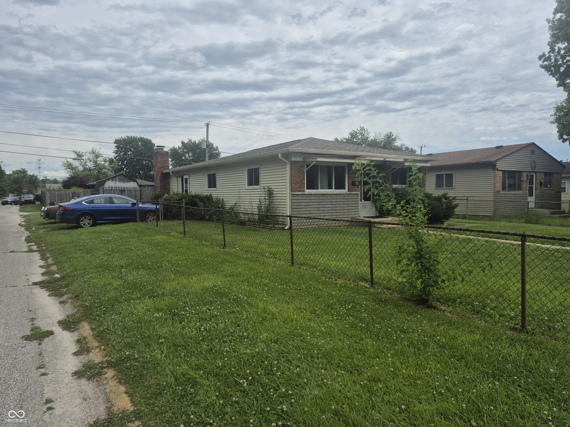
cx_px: 285
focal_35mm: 23
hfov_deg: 73.9
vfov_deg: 58.9
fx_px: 379
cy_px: 214
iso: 25
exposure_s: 1/3392
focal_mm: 5.4
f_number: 1.8
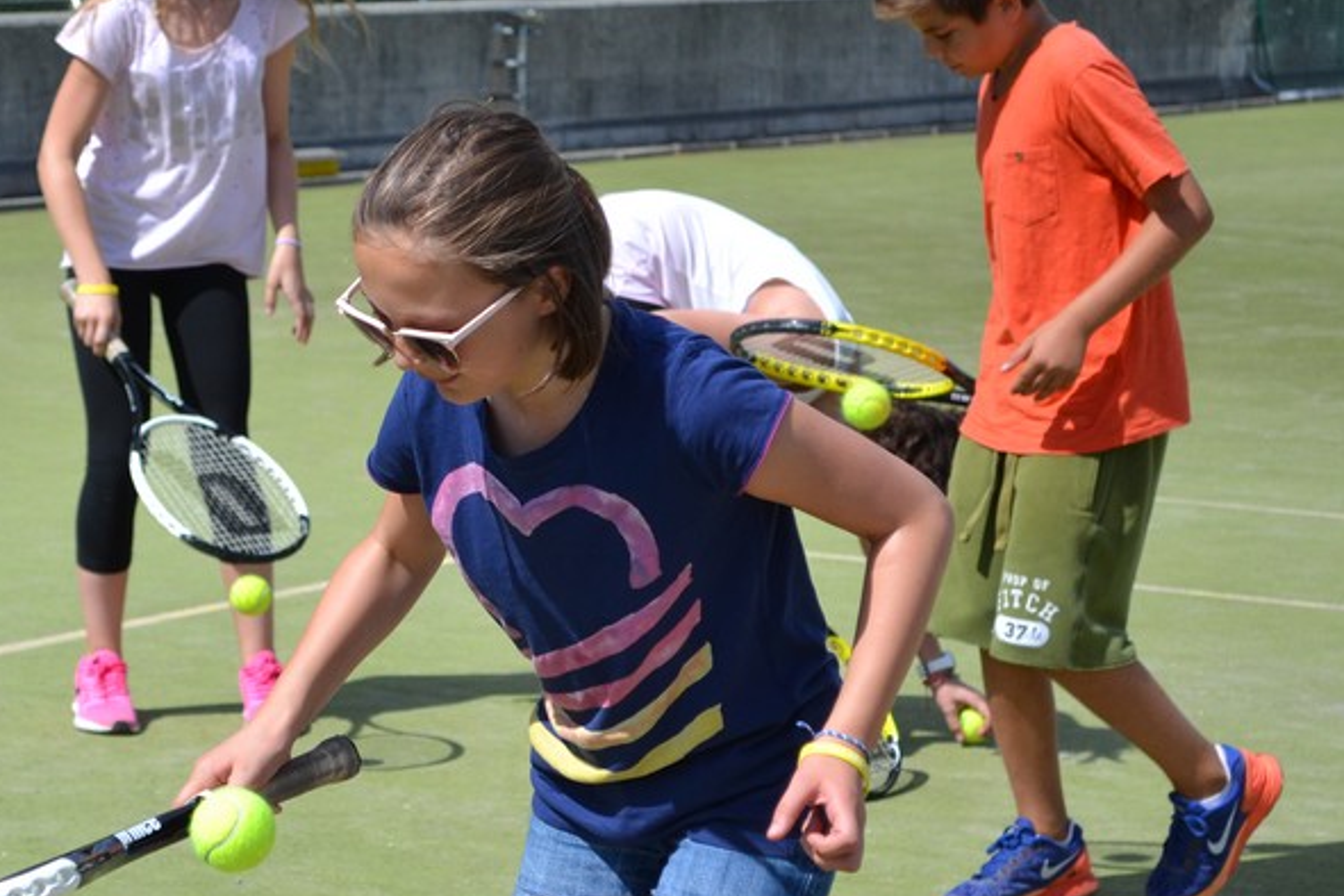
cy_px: 624
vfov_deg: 9.6
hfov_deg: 14.3
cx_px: 348
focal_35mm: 143
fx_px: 5333
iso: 400
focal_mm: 55
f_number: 6.3
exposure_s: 1/1600
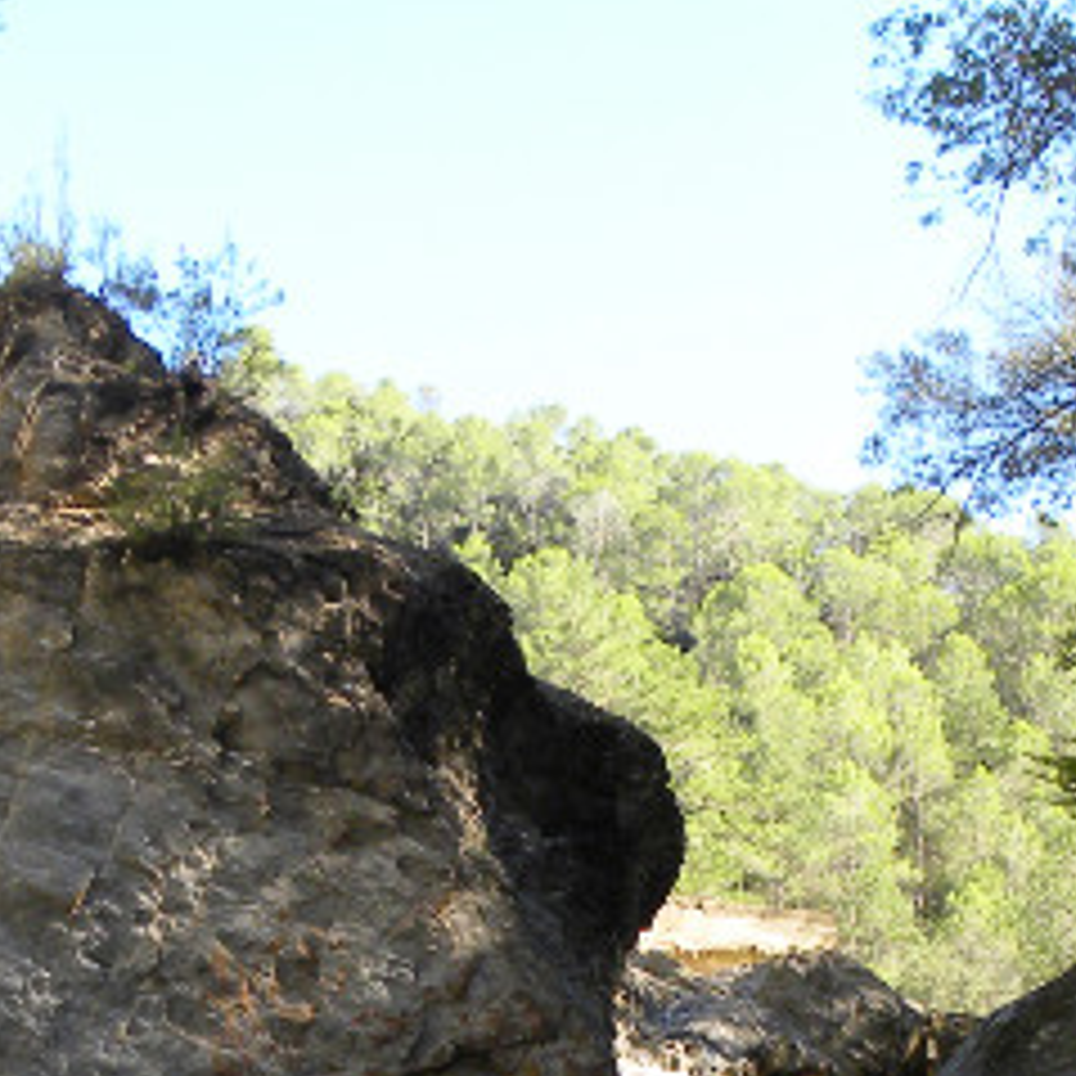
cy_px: 1162
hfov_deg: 22.5
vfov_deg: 21.4
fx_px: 2708
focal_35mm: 77
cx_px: 567
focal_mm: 4.6
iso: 64
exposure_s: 1/144
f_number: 3.5
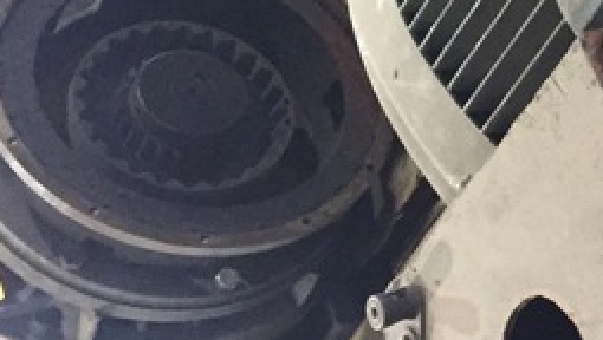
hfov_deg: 19.0
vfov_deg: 11.9
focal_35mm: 99
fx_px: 1584
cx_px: 899
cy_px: -128
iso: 250
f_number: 2.2
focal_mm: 4.15
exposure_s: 1/15
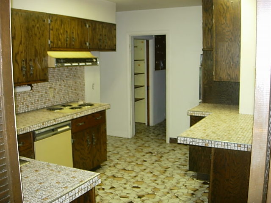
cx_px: 136
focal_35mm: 38
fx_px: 297
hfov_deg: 49.0
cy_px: 102
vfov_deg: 37.7
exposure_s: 1/17.9
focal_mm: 7.8
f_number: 2.8
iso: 94
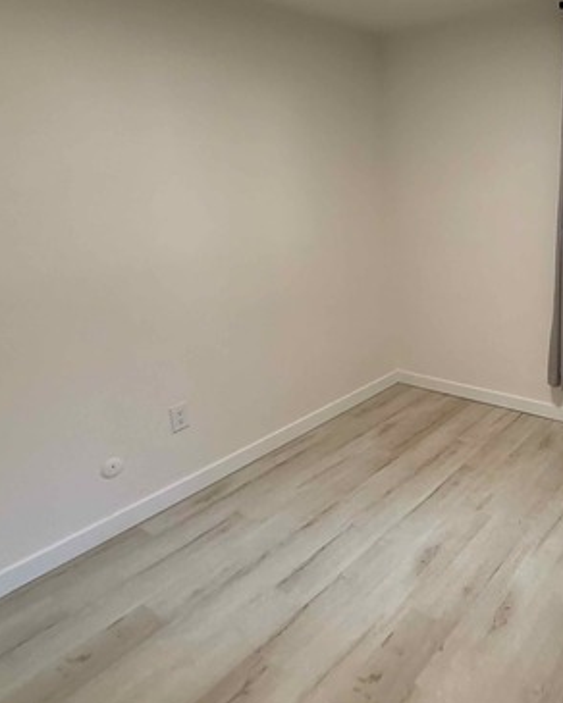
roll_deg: +1.2
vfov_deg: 66.9
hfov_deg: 50.6
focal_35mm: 25
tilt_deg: -8.7
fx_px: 521
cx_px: 502
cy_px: 256
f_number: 2.2
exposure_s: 1/120
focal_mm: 2.22
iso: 250
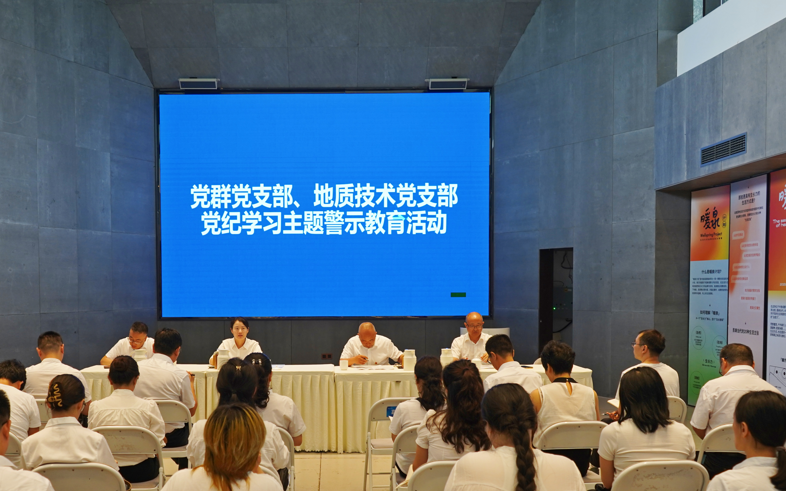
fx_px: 771
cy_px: 324
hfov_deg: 53.7
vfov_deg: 35.0
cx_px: 323
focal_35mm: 36
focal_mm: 28
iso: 640
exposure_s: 1/160
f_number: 4
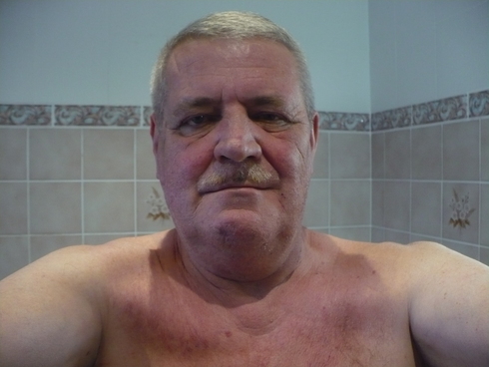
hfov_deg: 50.1
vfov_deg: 38.7
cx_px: 244
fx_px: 523
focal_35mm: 37
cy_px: 184
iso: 250
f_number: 2.8
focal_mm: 6.1
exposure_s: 1/30
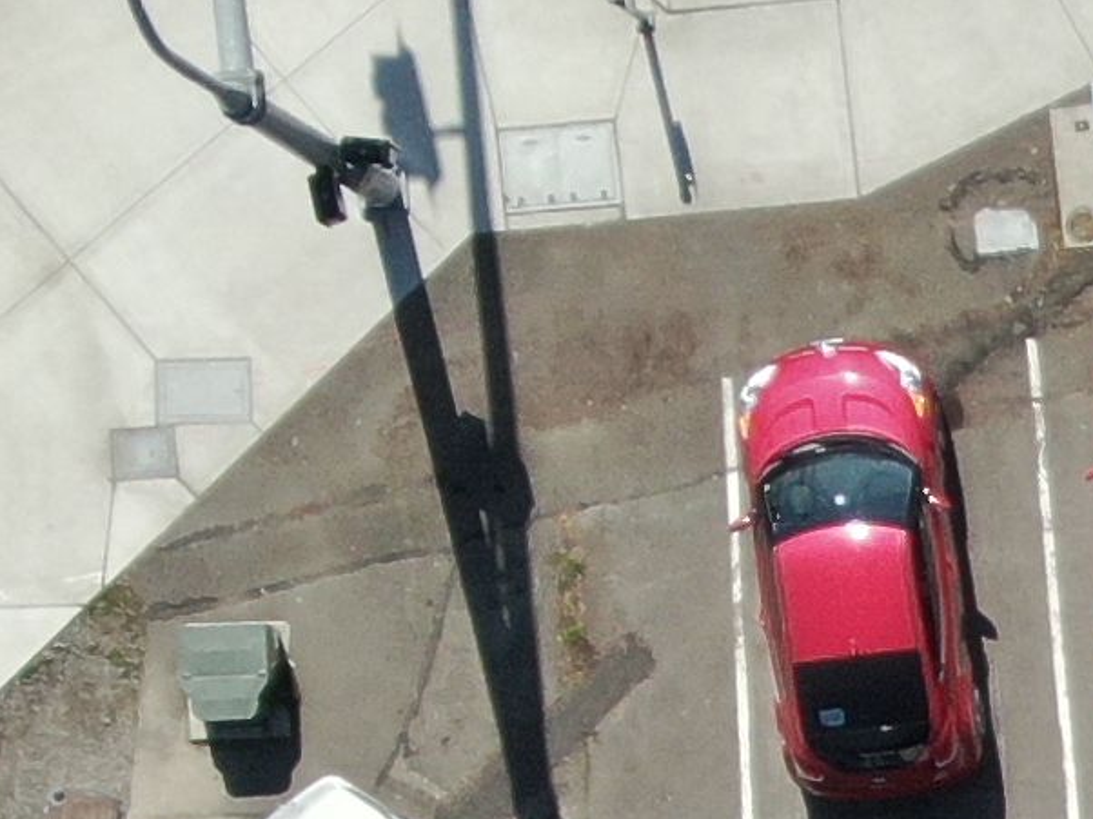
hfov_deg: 6.0
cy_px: 1642
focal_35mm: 319
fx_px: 10068
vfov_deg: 4.6
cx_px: 2571
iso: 110
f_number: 3.8
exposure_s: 1/200
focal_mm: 8.6
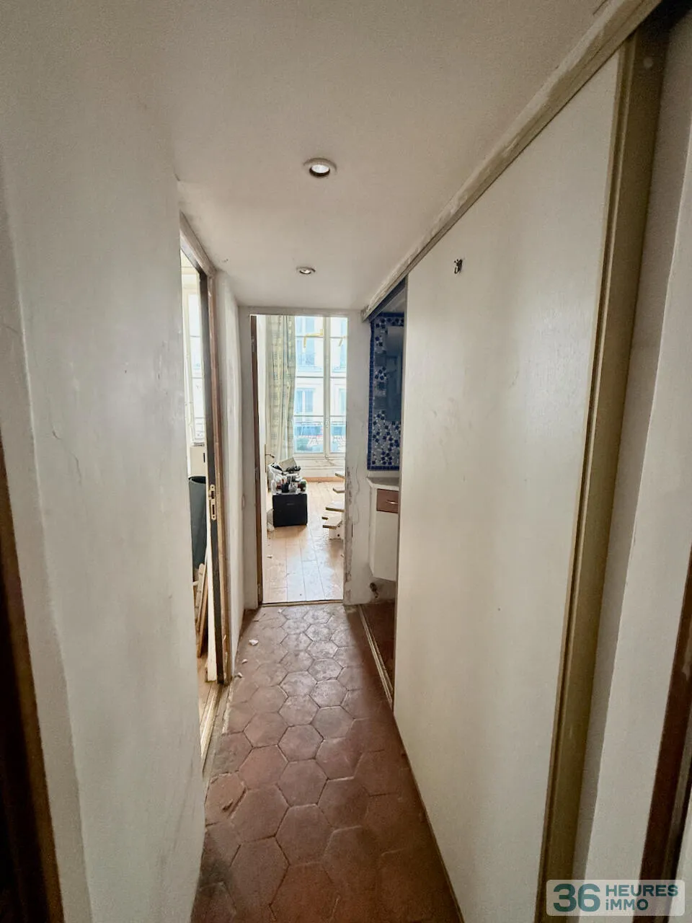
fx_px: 373
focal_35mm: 14
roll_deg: -0.9
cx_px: 346
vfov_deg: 102.1
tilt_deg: -9.4
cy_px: 462
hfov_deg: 85.7
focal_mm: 2.22
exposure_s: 1/60
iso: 500
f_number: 2.2
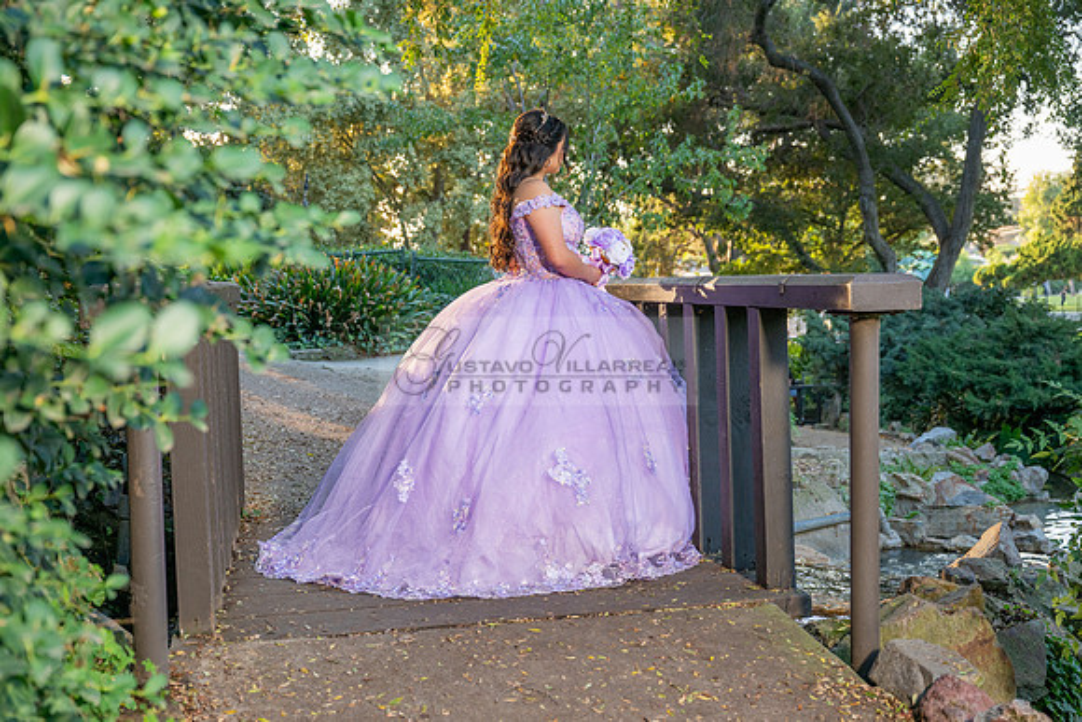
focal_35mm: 43
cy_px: 361
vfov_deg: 31.2
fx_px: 1293
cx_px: 541
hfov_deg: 45.4
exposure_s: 1/200
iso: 400
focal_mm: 43
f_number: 4
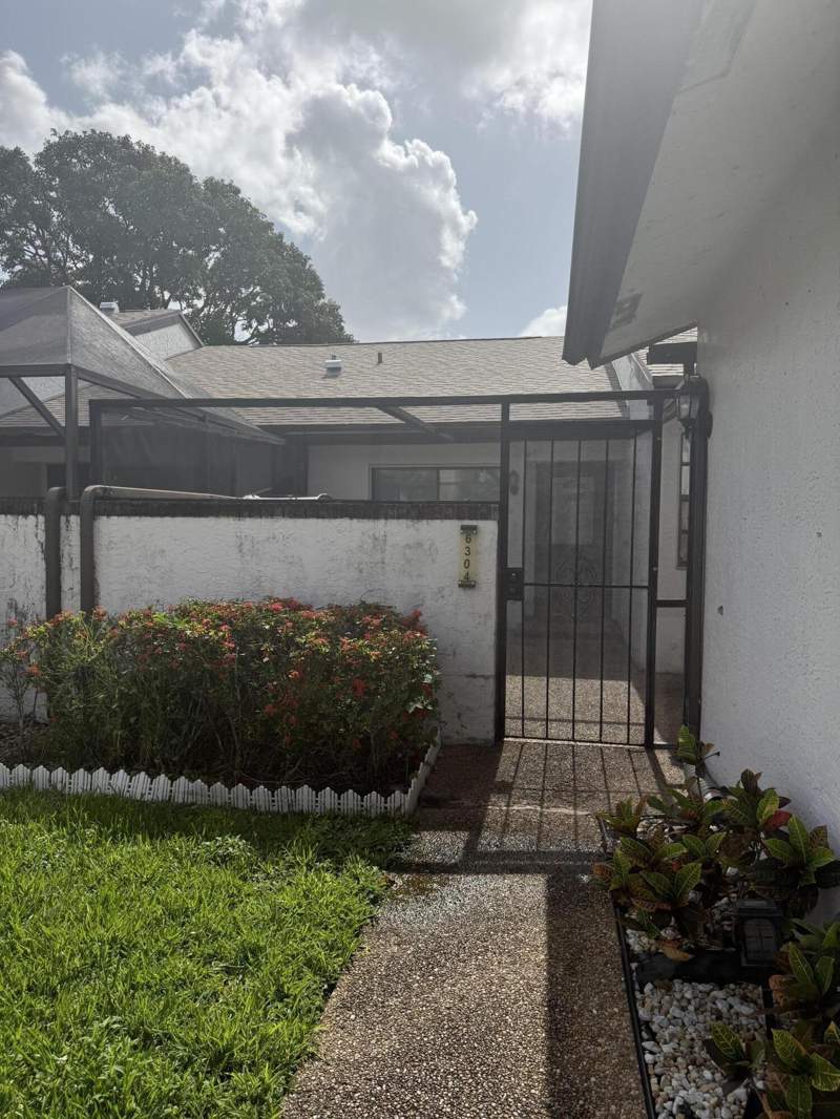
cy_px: 560
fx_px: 776
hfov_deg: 56.8
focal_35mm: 24
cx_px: 420
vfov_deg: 71.6
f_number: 1.78
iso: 100
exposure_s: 1/9091
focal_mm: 6.76
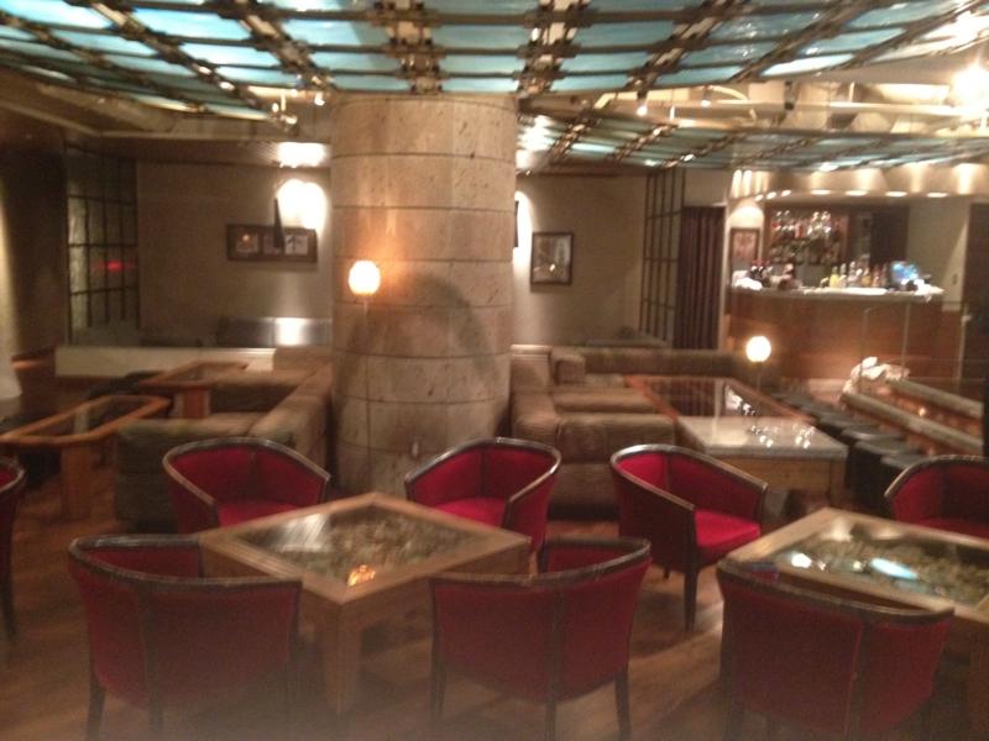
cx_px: 494
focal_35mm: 35
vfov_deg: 40.7
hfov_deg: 52.6
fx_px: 1000
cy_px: 370
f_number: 2.4
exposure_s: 1/15
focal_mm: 4.28
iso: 400
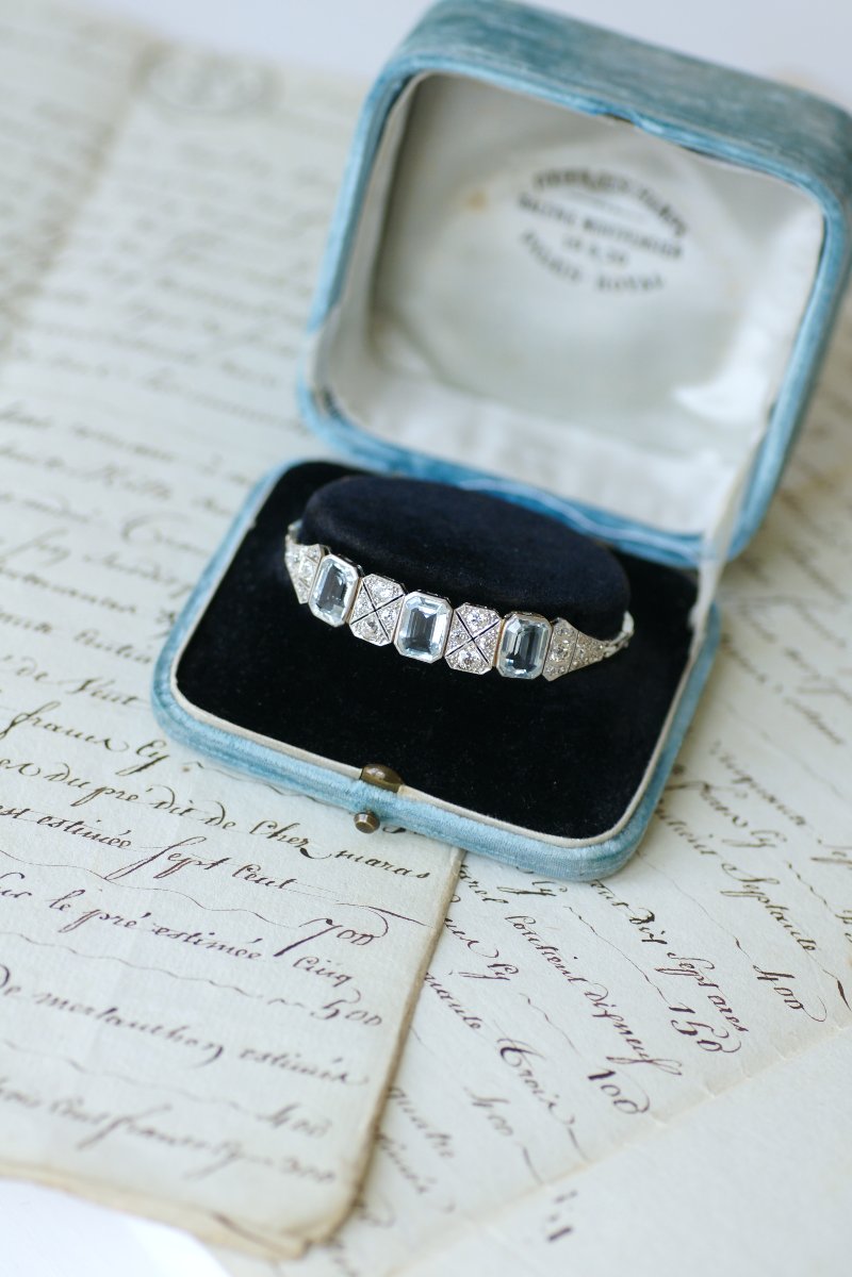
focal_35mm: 105
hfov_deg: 13.0
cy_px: 638
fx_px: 3727
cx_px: 426
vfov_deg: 19.5
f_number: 3.2
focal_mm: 70
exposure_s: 1/125
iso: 200
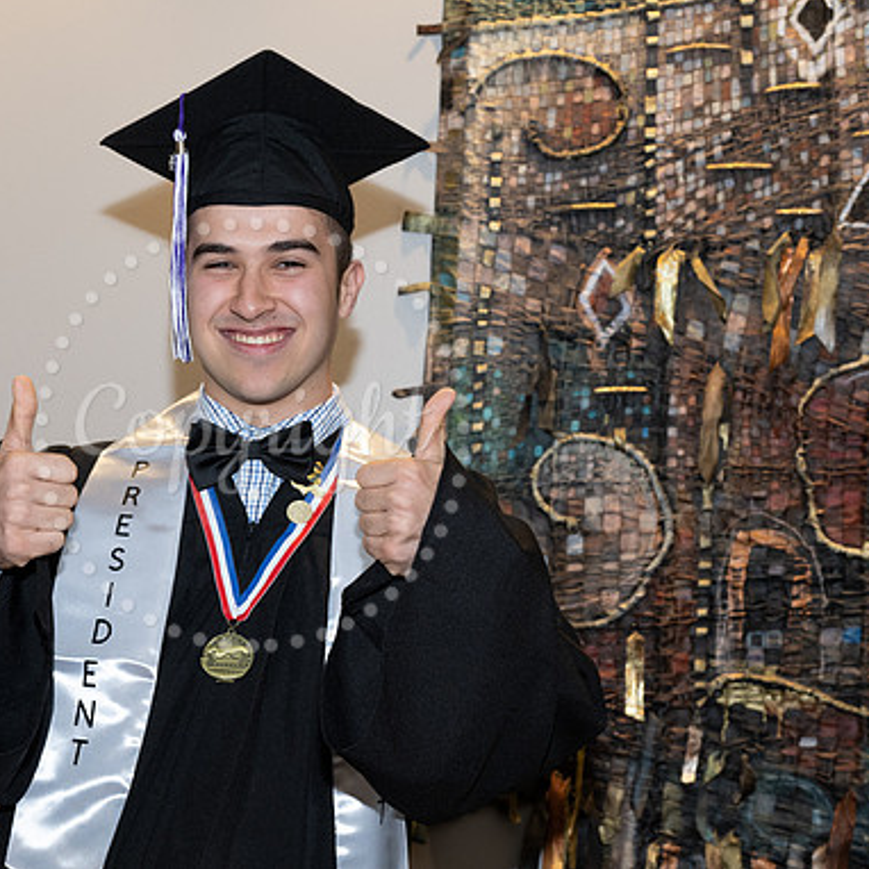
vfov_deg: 23.0
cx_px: 168
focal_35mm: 75
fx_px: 2130
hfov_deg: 22.7
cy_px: 501
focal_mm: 45
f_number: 5
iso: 1000
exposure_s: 1/125
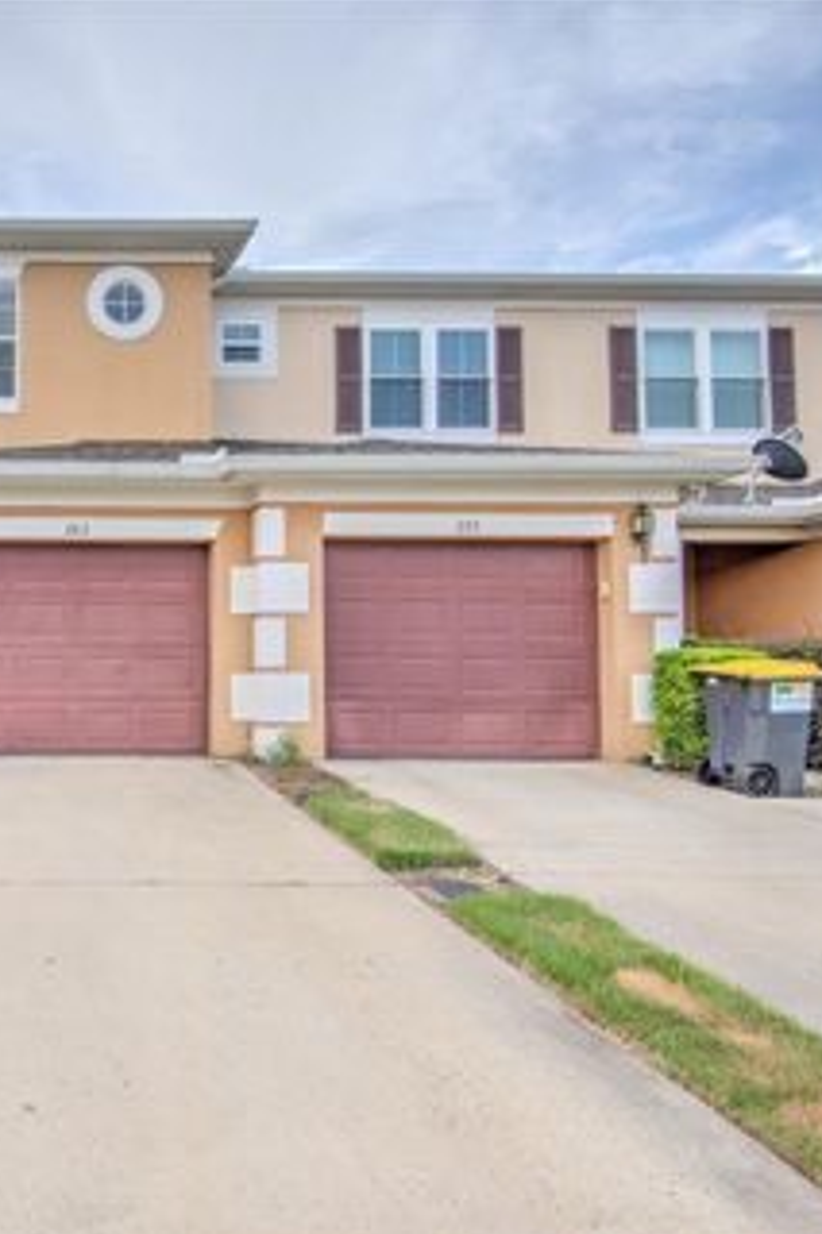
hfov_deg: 43.1
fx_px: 857
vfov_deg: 71.5
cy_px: 638
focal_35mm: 25
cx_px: -23
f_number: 11
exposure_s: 1/30
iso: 100
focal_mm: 16
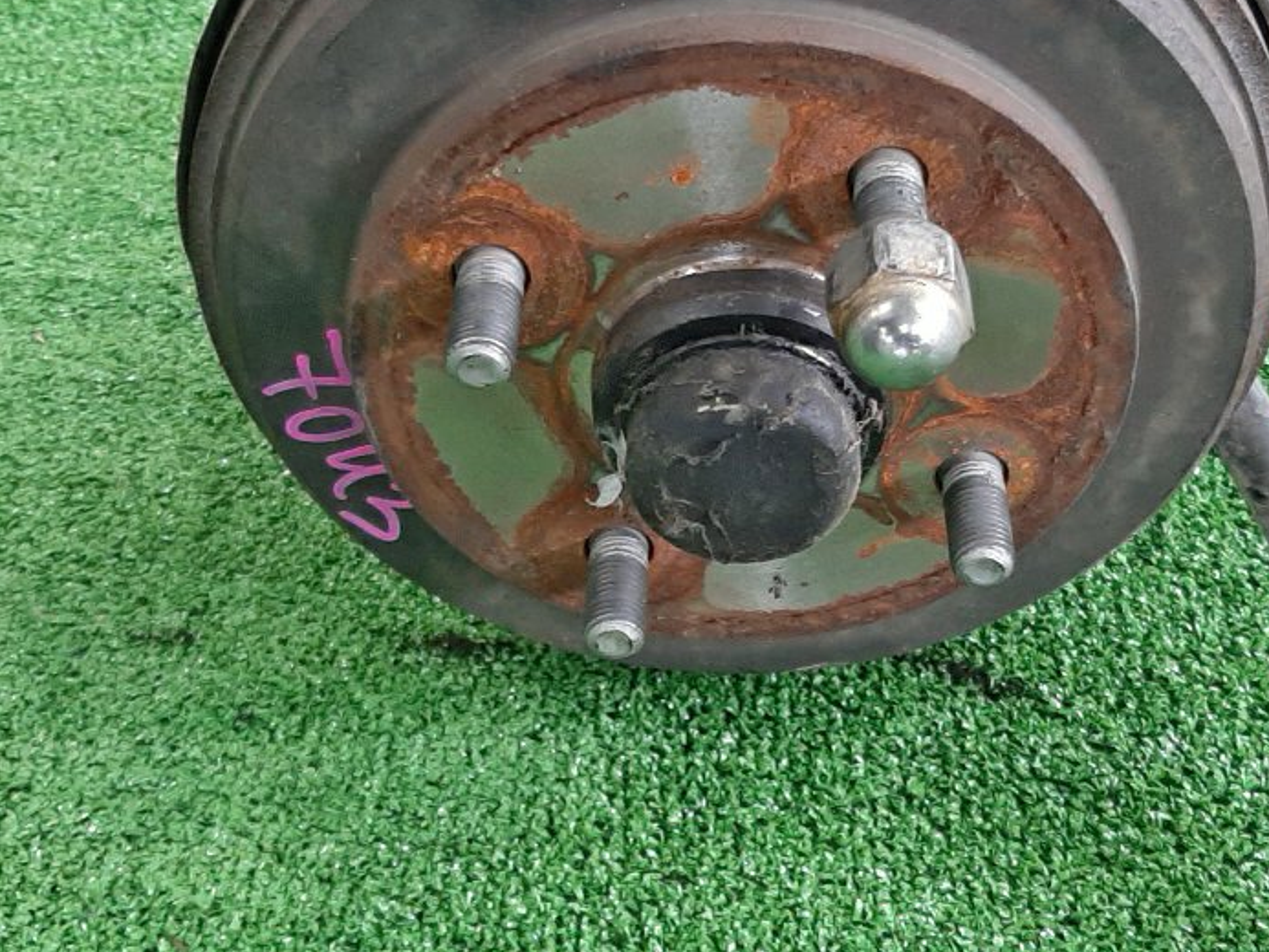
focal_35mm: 54
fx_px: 1980
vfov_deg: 27.0
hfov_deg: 35.5
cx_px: 731
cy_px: 449
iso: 191
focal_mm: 3.93
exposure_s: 1/33
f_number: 1.7
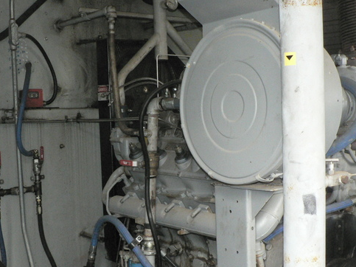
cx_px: 161
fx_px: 545
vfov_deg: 27.5
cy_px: 146
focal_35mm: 53
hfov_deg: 36.1
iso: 400
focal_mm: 6
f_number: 2.8
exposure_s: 1/125
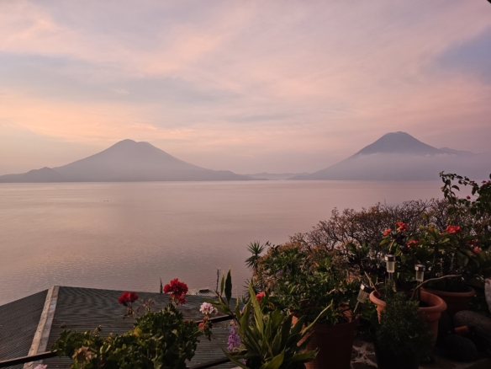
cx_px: 246
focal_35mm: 23
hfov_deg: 73.9
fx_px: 326
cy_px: 184
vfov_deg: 58.9
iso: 100
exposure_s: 1/120
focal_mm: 6.3
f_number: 1.7
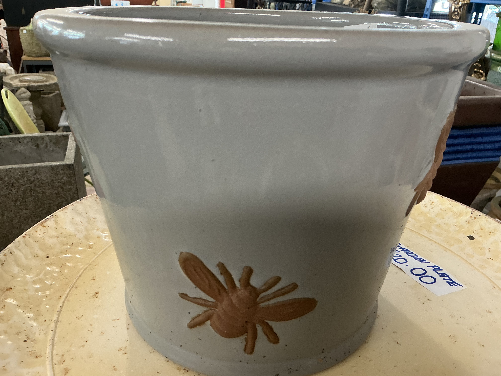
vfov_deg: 48.2
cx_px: 250
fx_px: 420
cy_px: 188
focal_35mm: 29
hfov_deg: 61.7
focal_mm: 3
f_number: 1.8
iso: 100
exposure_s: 1/50
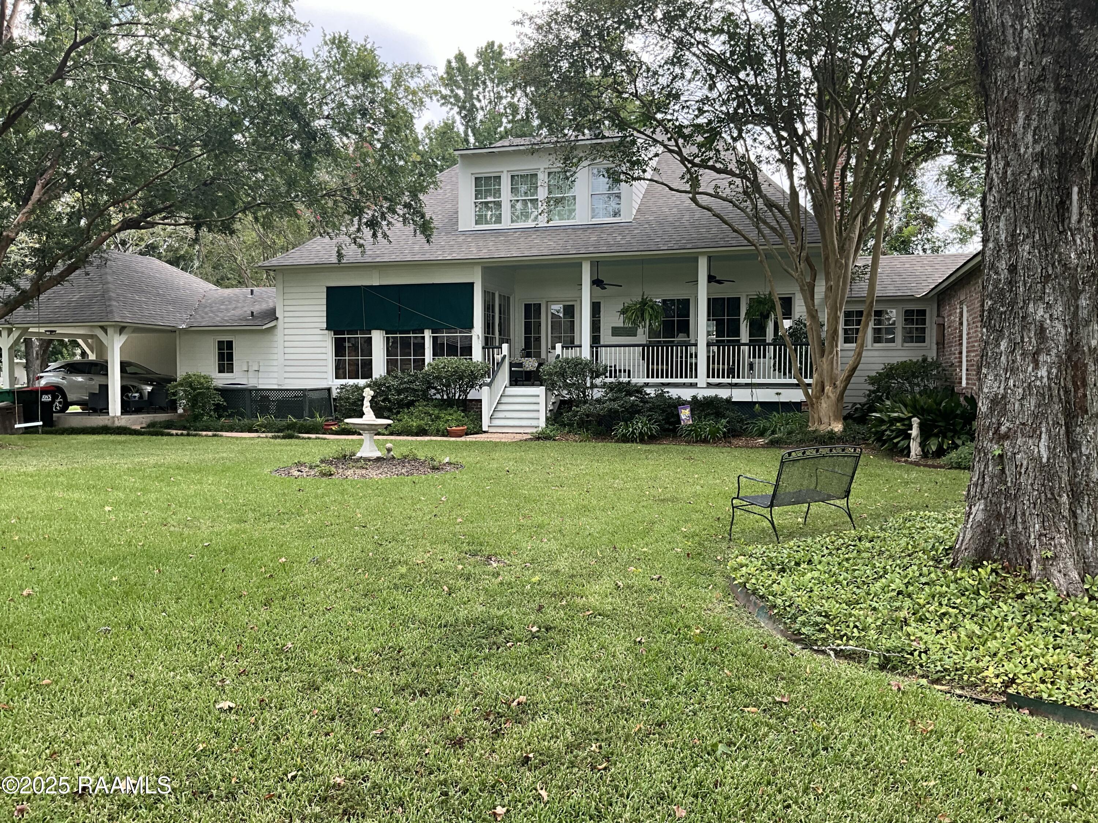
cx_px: 549
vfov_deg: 48.2
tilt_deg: -1.5
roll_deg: -0.2
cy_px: 412
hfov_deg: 61.7
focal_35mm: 29
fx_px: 920
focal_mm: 3
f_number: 1.8
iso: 25
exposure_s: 1/249
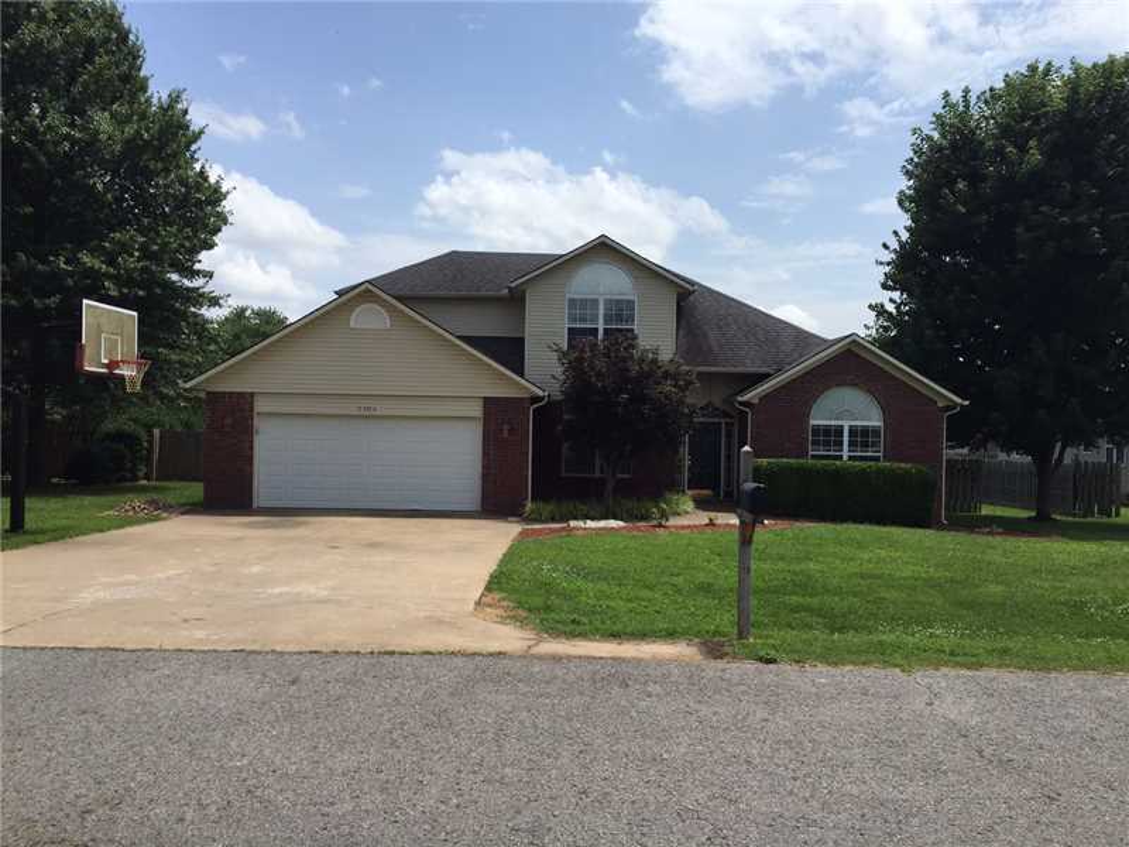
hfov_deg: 61.7
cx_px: 564
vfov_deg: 48.2
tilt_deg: -0.6
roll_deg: -1.4
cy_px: 424
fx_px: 946
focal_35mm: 29
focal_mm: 4.15
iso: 32
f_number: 2.2
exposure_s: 1/2825
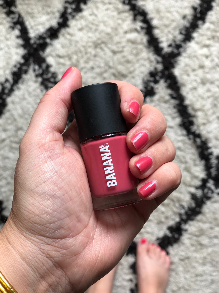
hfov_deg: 28.0
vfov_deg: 36.8
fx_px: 439
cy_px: 146
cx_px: 110
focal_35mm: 52
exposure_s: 1/60
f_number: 2.4
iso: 40
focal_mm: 6
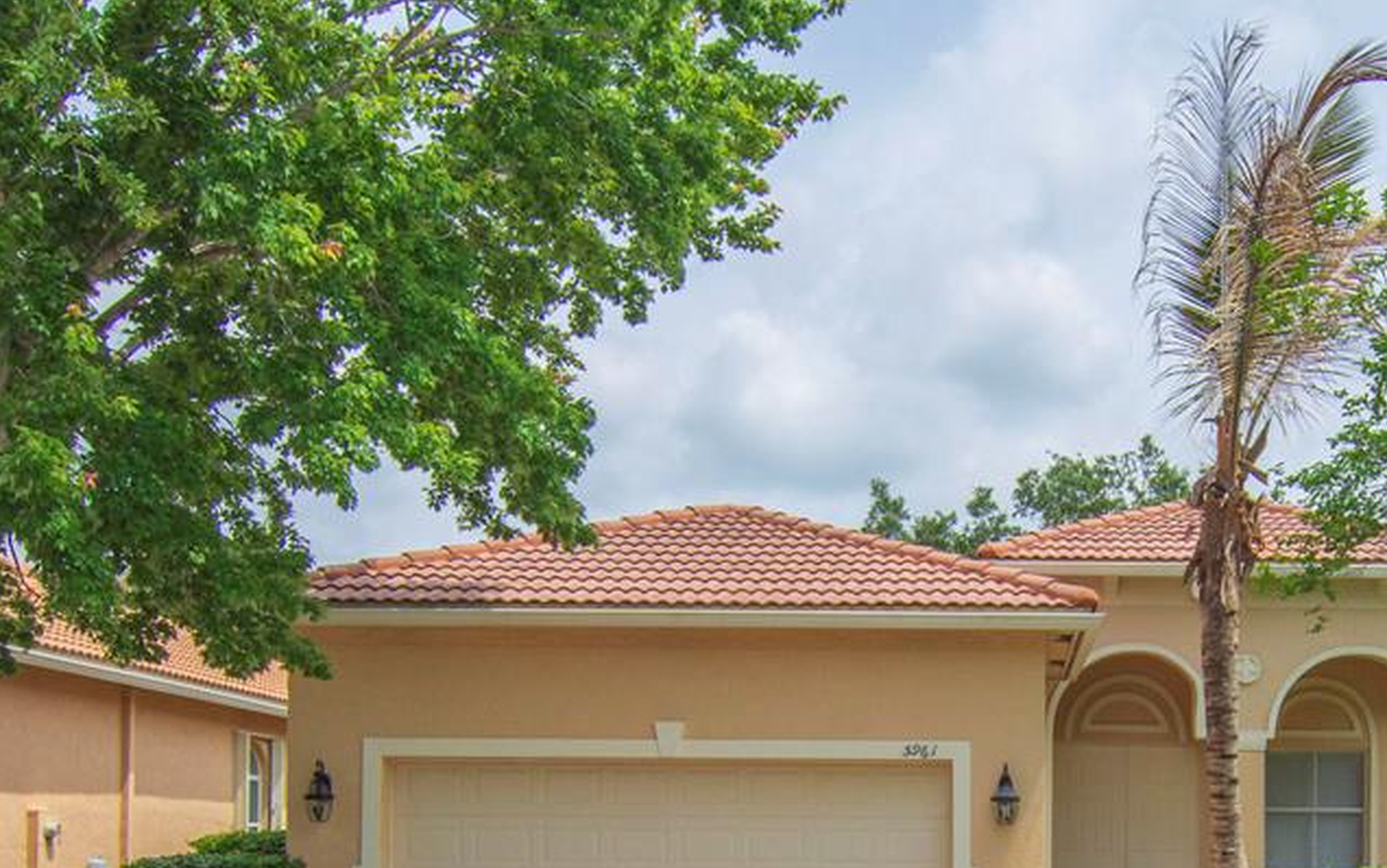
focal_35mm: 42
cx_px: 1077
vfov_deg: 28.8
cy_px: 831
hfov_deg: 44.9
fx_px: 1599
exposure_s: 1/800
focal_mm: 11
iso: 320
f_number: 8
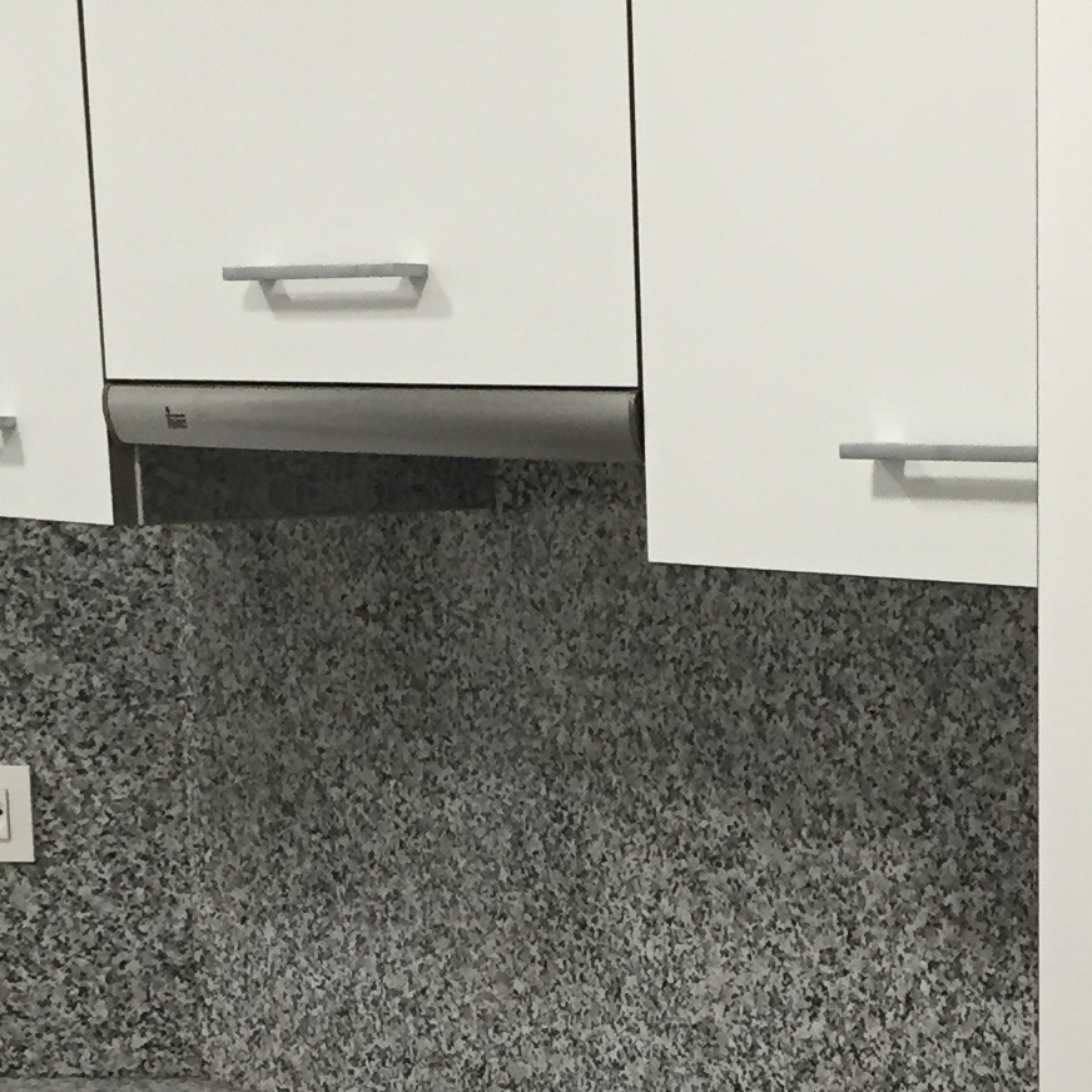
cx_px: 903
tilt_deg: -11.2
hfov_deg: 17.9
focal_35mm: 96
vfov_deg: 17.7
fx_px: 3426
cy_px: 1068
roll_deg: +1.7
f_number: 2.2
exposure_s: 1/33
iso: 64
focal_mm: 4.15
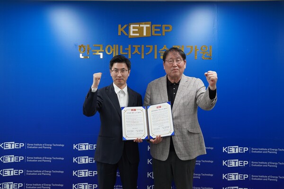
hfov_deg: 55.8
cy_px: 94
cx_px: 142
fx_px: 268
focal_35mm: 34
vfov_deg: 38.9
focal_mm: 34
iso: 1000
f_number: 4
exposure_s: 1/160
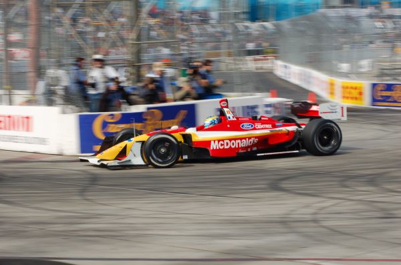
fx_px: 1167
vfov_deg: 13.0
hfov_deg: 19.5
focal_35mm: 105
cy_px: 132
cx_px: 200
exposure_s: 1/100
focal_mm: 70
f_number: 20
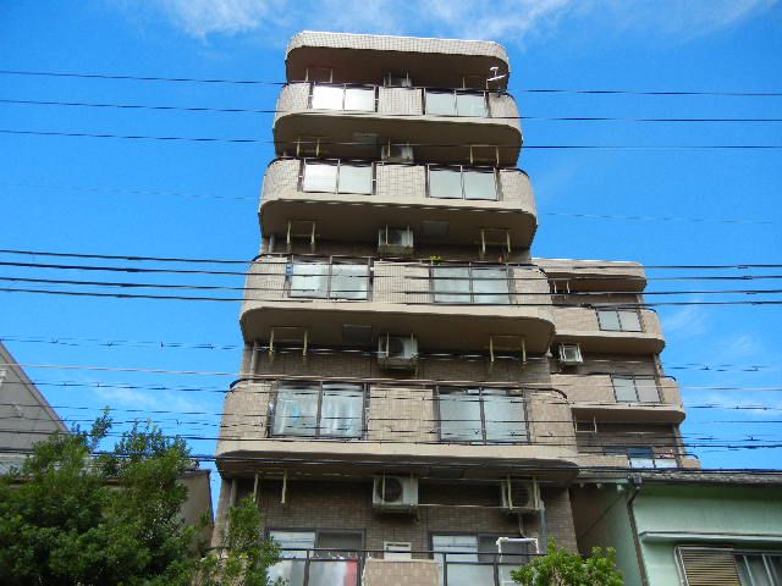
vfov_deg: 46.8
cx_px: 391
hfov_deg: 60.0
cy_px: 293
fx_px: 678
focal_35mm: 30
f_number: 3.5
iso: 160
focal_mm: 5.4
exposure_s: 1/767
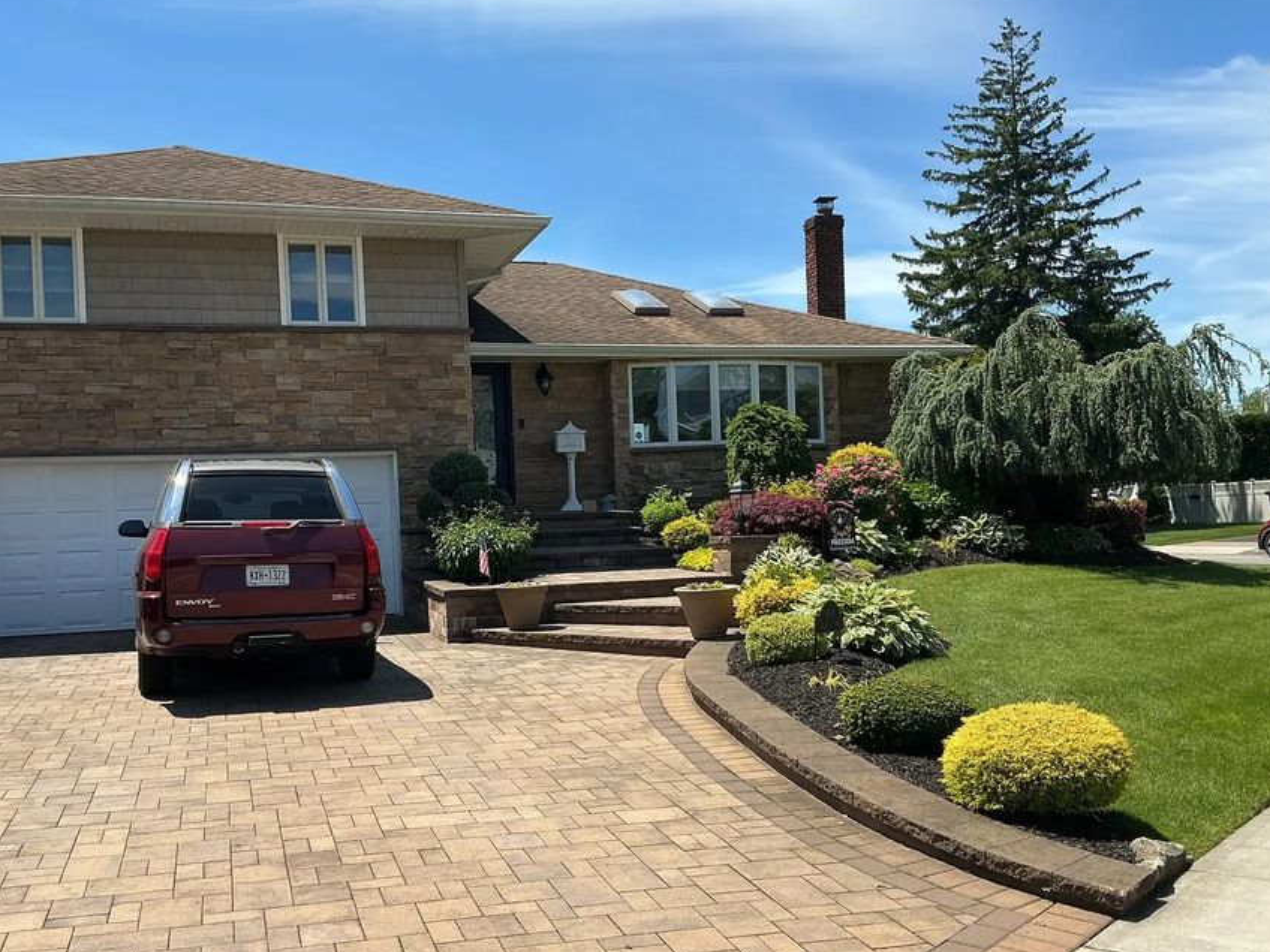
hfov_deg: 52.5
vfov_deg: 40.6
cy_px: 528
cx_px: 572
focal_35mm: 35
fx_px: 1284
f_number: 1.8
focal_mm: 3
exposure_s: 1/1730
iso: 25
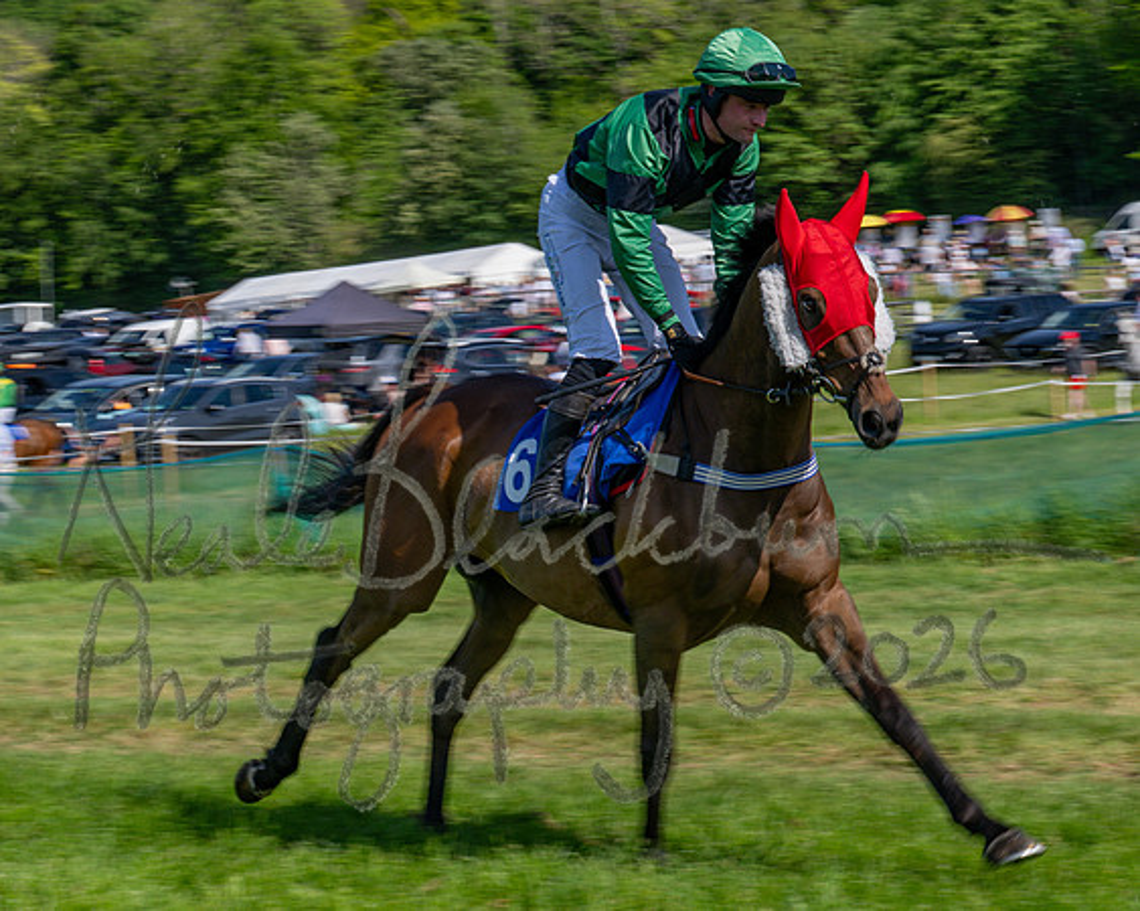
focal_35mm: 118
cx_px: 570
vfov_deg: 13.0
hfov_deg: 16.3
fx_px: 3990
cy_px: 456
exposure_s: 1/160
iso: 160
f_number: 14
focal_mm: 70
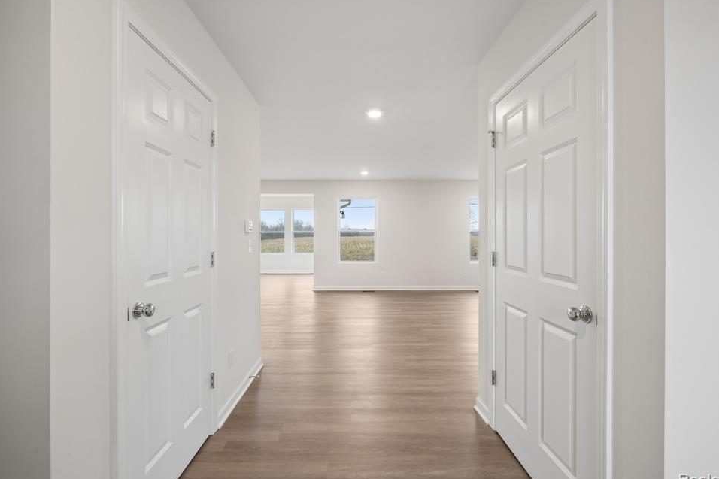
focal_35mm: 15
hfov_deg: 100.4
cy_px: 235
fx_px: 300
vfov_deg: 77.3
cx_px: 369
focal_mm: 14
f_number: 9
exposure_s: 1/1.25
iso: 64
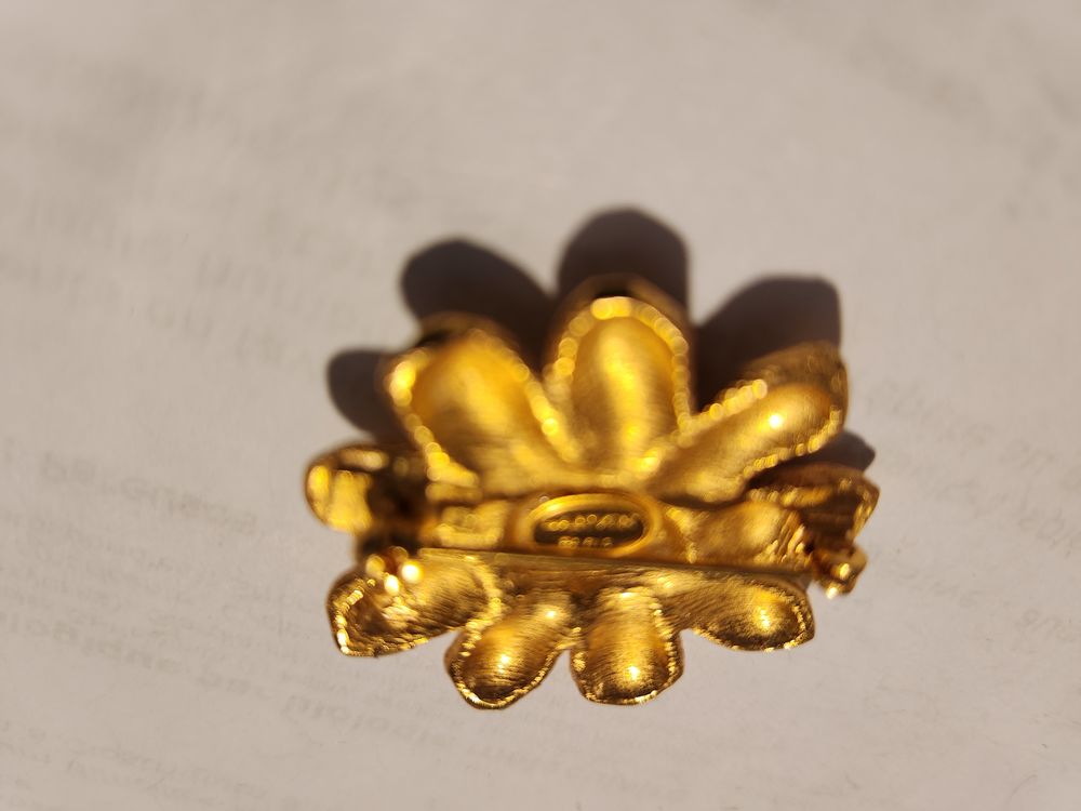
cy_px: 406
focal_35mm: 23
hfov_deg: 73.9
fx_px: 718
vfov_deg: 58.9
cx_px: 540
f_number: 1.8
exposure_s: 1/100
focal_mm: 5.4
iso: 320
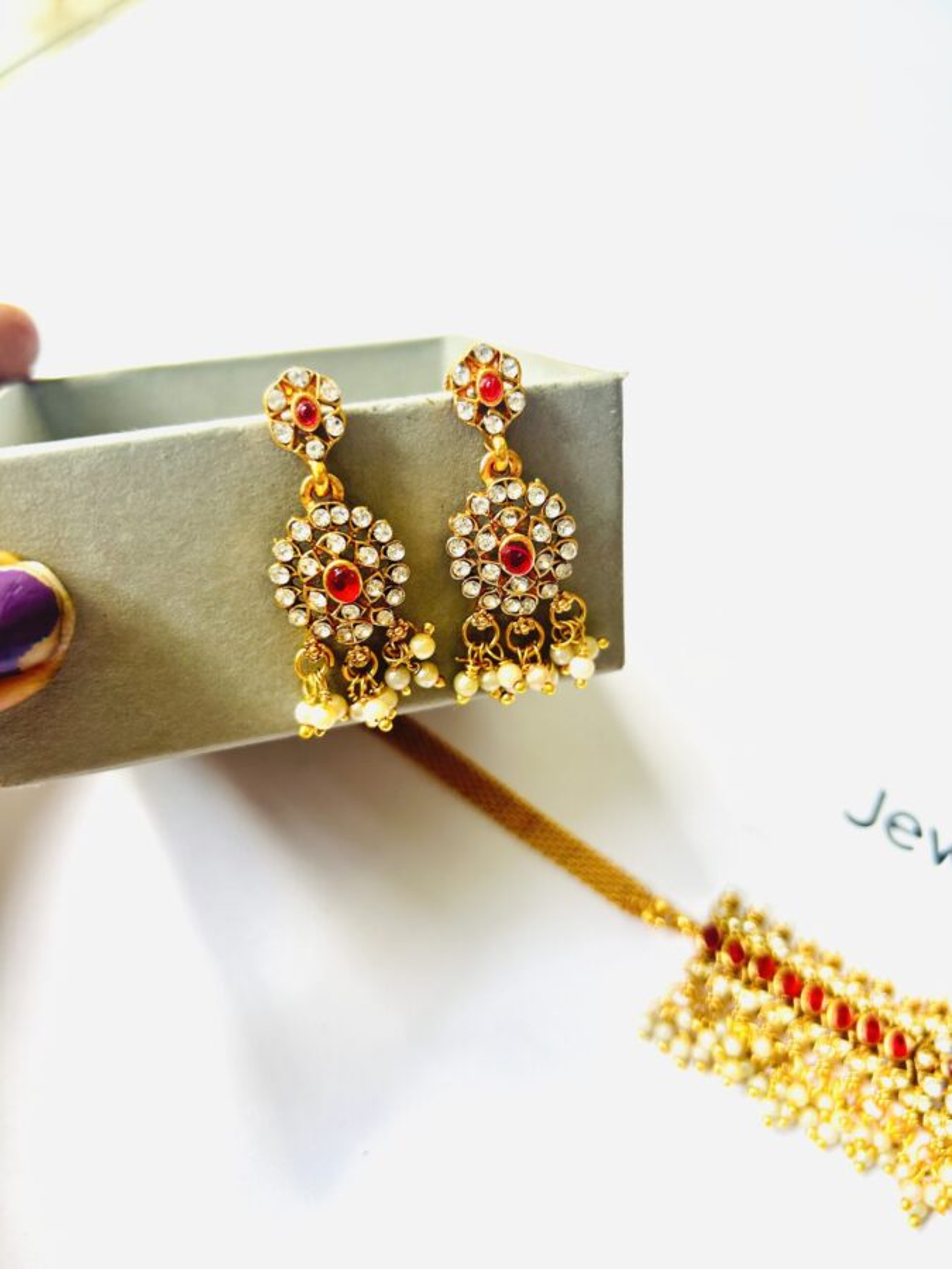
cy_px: 634
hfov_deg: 53.1
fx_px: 953
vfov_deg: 67.3
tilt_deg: -58.9
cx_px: 476
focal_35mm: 26
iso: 50
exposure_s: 1/100
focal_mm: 5.7
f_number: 1.5
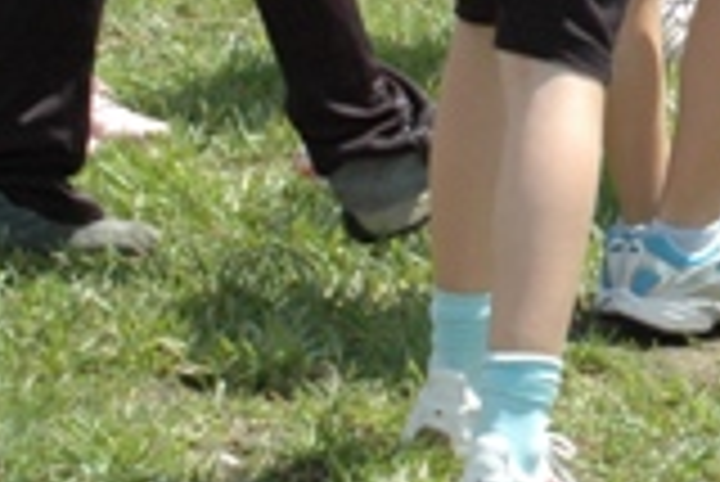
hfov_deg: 4.4
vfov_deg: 2.9
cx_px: 1148
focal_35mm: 467
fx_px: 9348
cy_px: -378
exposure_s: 1/500
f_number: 11
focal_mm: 78
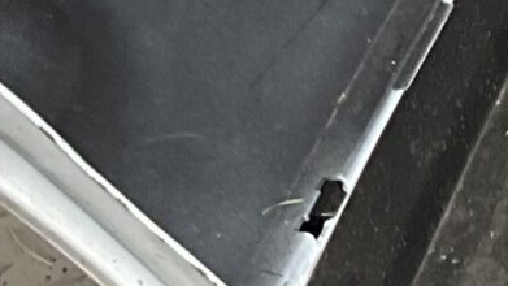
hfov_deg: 9.6
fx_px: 2789
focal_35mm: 207
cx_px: 1089
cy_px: -647
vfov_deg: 5.4
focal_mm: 3
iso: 32
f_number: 1.8
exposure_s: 1/120
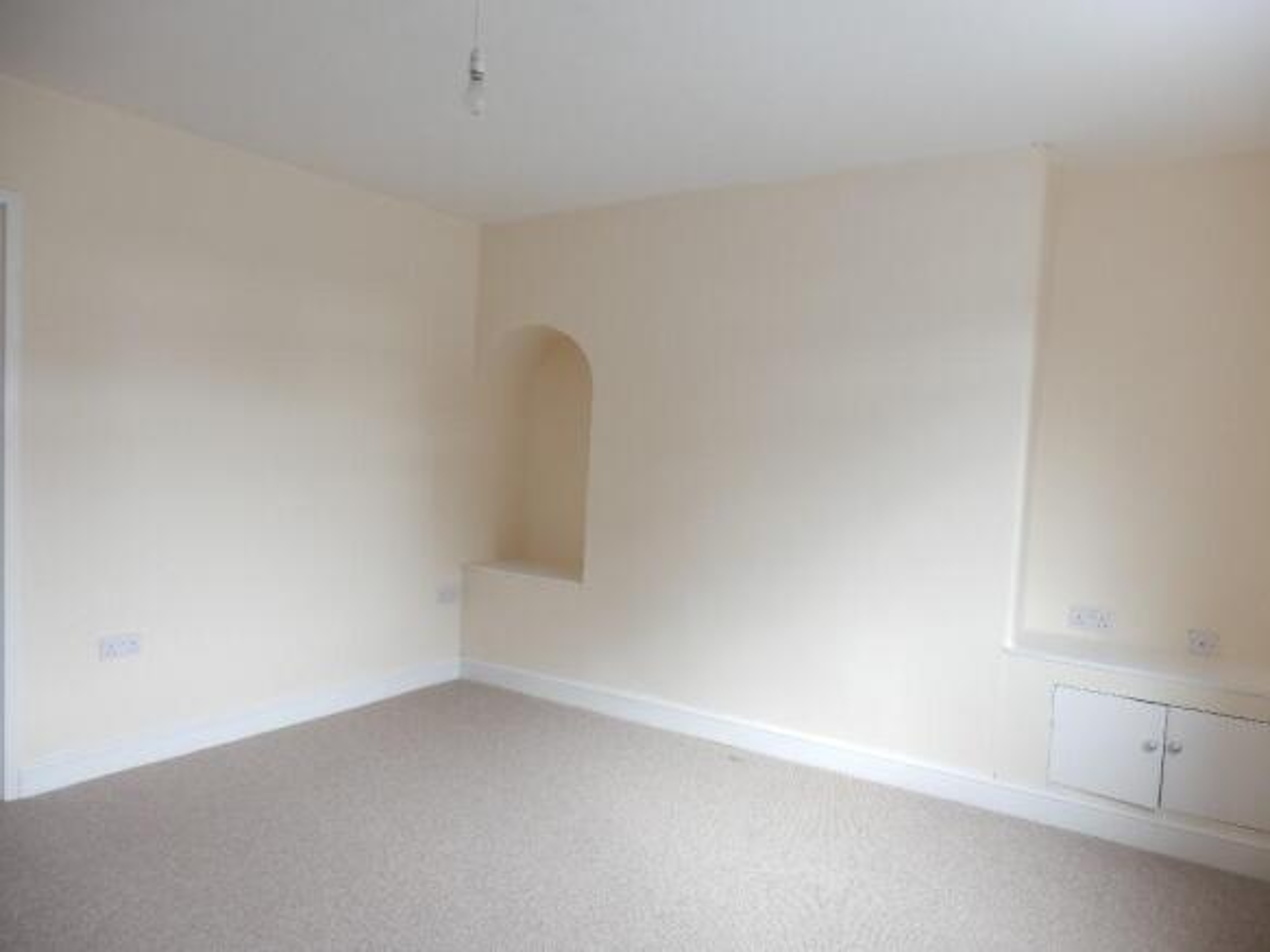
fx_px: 880
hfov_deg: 71.6
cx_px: 635
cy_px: 476
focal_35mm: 24
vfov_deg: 56.8
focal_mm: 4.2
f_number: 3
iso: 80
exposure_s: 1/40
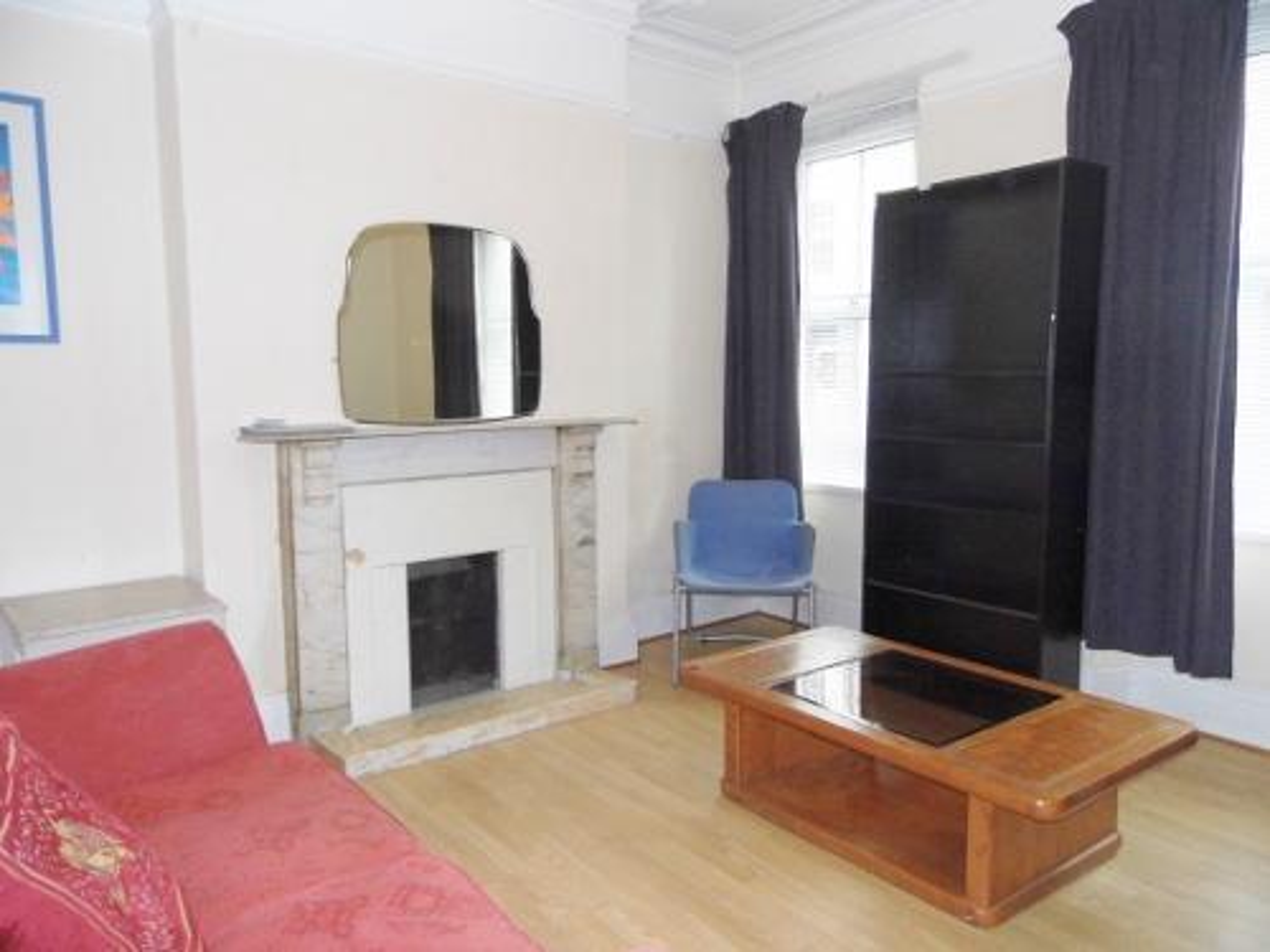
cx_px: 635
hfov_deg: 69.4
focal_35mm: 25
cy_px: 476
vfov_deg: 54.9
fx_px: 917
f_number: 3
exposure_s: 1/60
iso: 200
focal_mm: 4.5
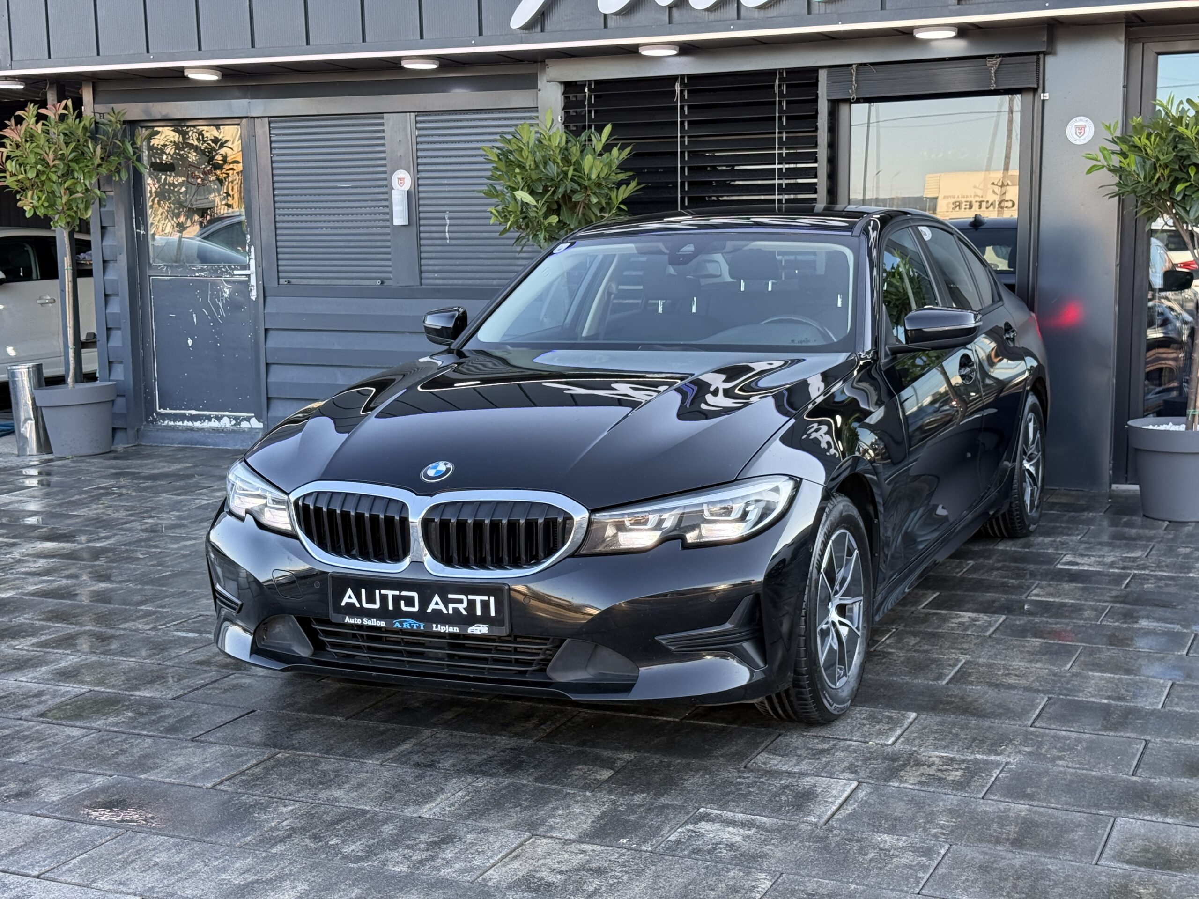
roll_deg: +0.7
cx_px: 600
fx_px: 1663
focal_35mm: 48
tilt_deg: -6.3
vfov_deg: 30.3
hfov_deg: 39.7
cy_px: 450
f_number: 1.78
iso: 100
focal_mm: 6.76
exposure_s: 1/273
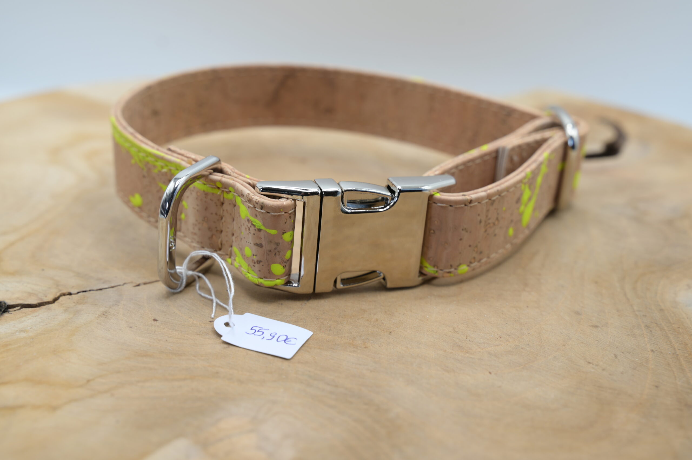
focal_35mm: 50
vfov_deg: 27.0
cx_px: 346
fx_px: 960
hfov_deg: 39.6
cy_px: 230
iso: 100
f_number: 6.3
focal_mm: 50
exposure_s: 1/50
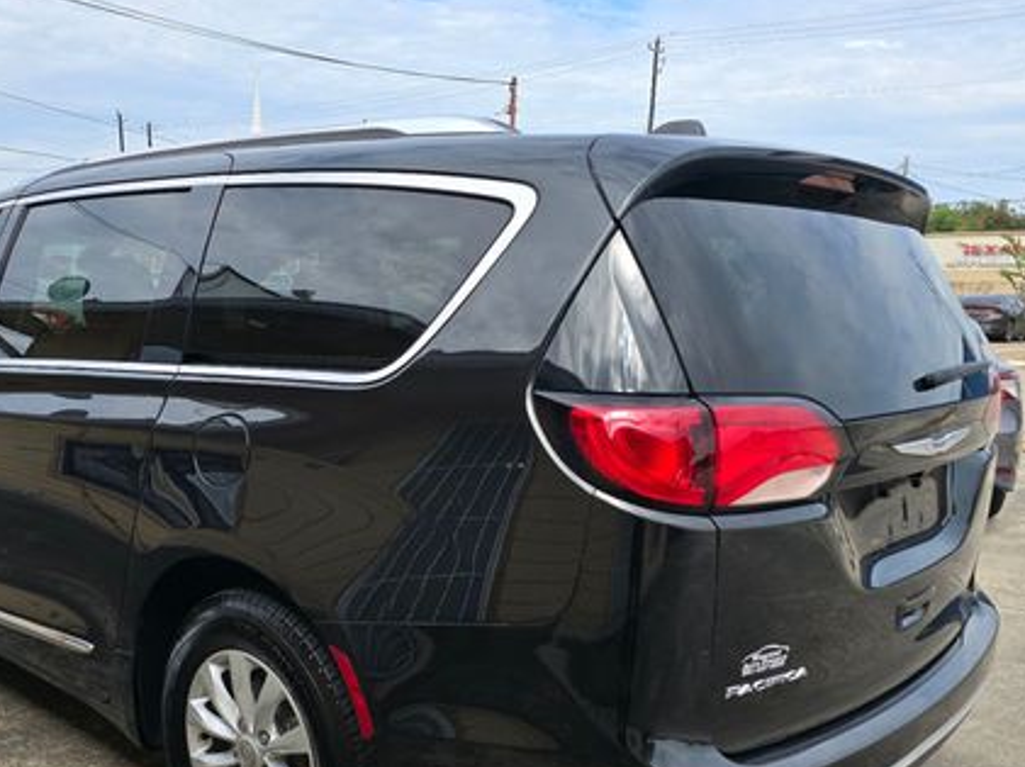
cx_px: 416
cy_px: 489
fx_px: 1035
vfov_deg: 40.3
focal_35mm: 35
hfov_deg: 52.4
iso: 12
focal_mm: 6.3
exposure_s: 1/438
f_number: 1.7
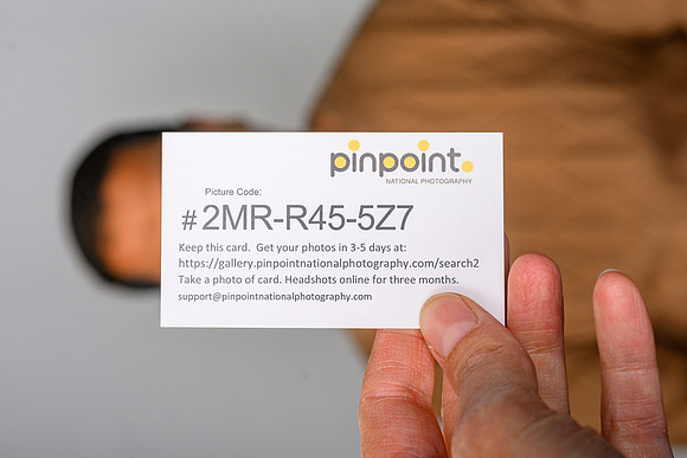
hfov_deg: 28.7
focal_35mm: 70
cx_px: 345
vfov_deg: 19.4
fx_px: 1342
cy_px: 186
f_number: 7.1
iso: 200
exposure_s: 1/200
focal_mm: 50
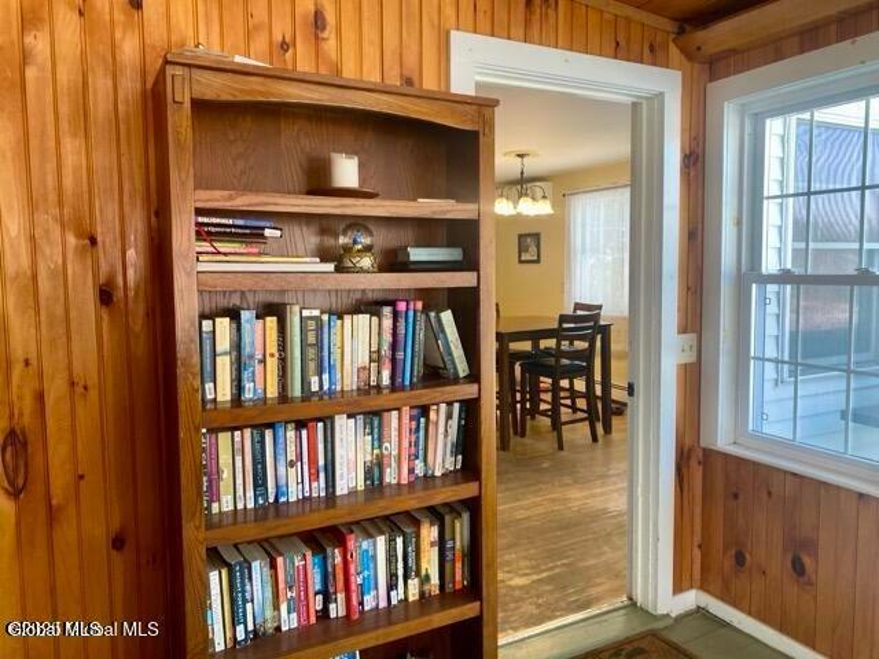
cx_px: 440
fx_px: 660
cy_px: 330
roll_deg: -0.6
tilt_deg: -0.2
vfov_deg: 53.1
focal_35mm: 26
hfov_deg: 67.3
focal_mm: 4.25
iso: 80
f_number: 1.8
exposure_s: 1/60
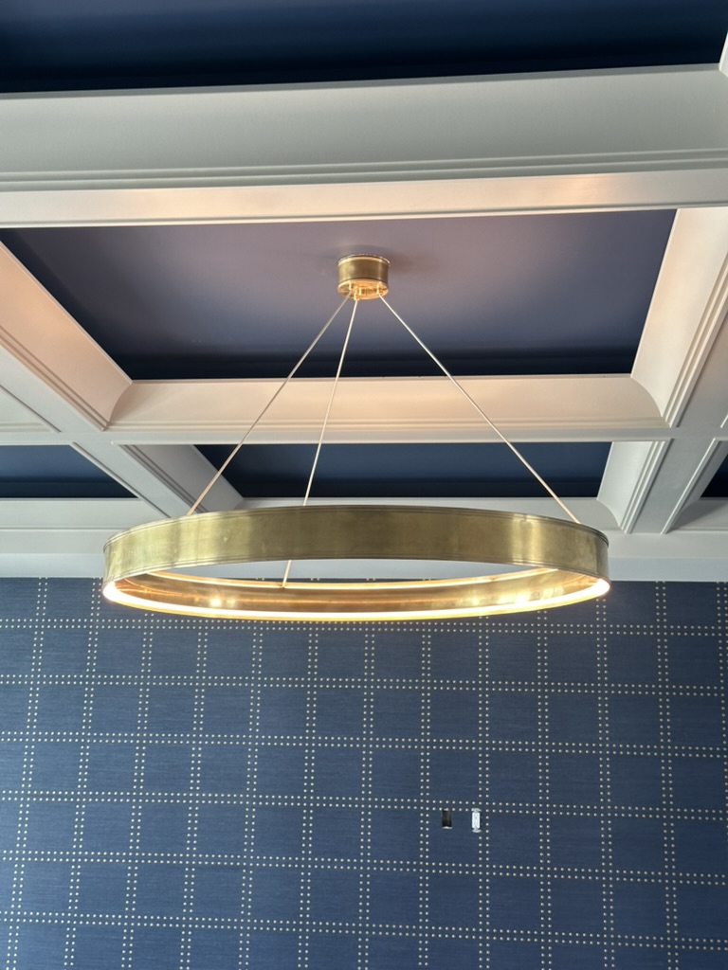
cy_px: 485
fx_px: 1346
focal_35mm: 48
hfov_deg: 30.3
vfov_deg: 39.7
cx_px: 364
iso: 100
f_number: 1.78
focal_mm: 6.86
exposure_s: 1/60
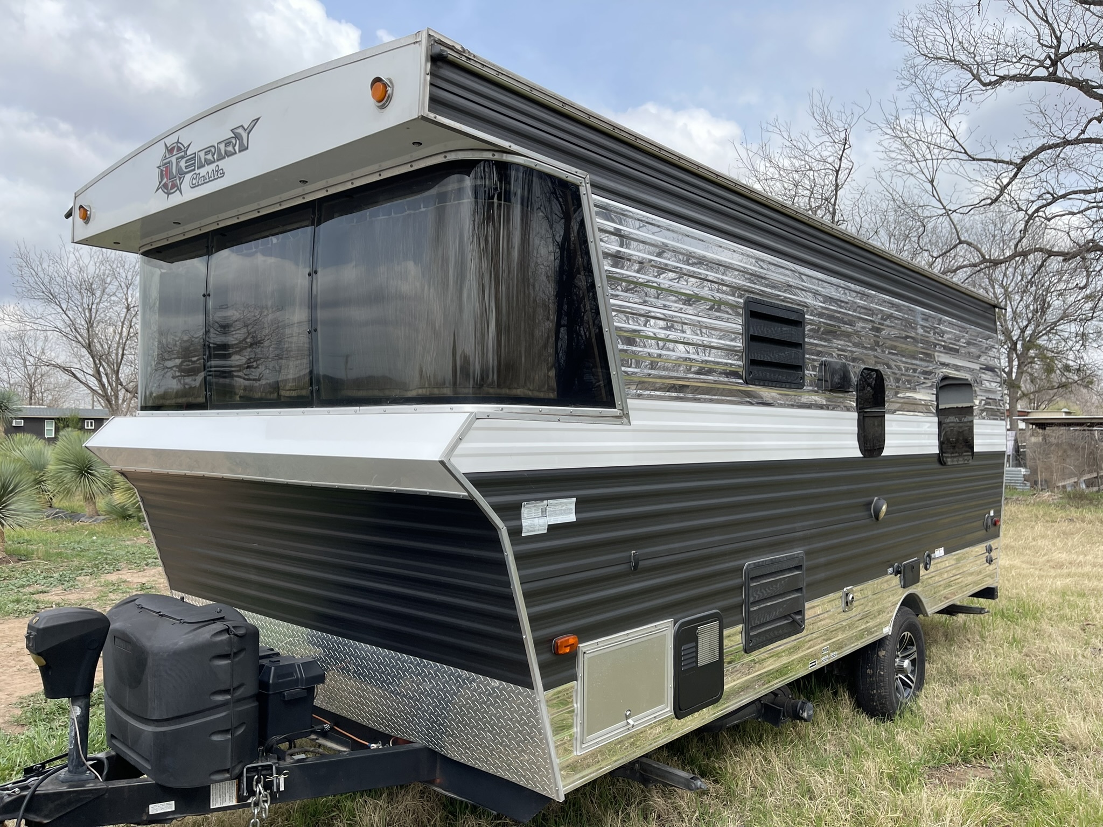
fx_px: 797
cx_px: 552
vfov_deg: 54.9
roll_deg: -0.4
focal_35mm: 25
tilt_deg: +0.9
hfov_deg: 69.4
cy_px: 414
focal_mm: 5.1
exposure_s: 1/1852
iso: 32
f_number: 1.6
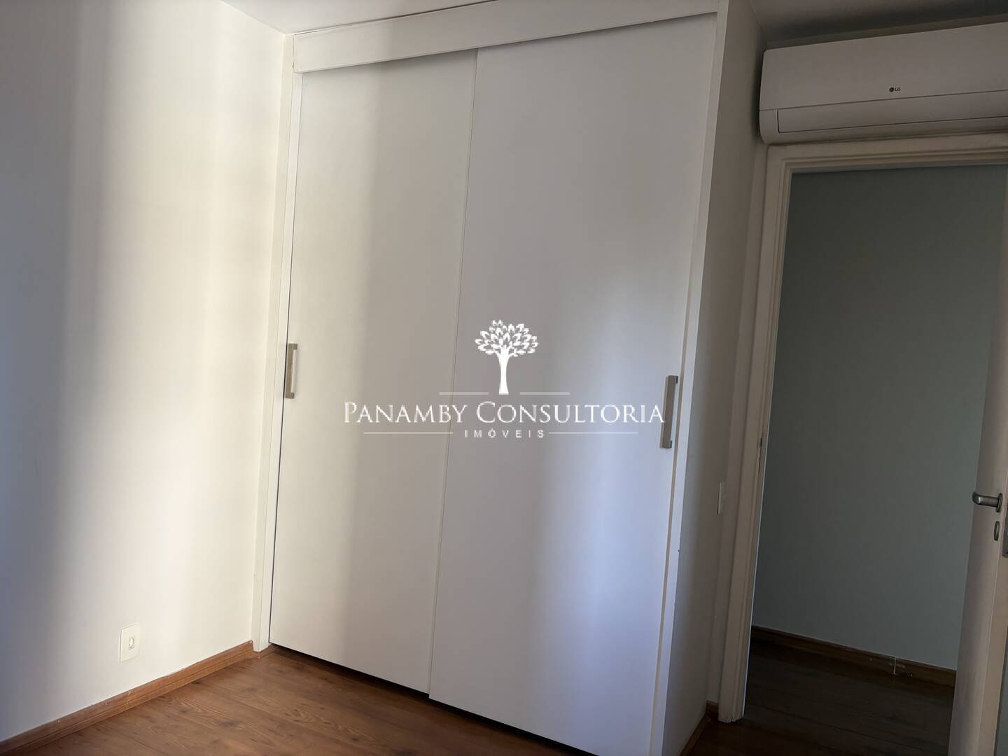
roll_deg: -3.6
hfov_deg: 67.3
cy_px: 378
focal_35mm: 26
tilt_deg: -3.0
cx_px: 504
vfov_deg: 53.1
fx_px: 757
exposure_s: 1/89
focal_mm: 5.96
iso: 125
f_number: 1.6
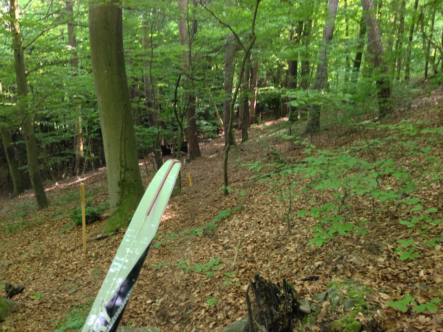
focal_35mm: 33
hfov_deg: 55.4
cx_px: 222
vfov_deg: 42.9
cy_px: 166
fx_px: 422
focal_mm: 4.13
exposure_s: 1/20
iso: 250
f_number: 2.4
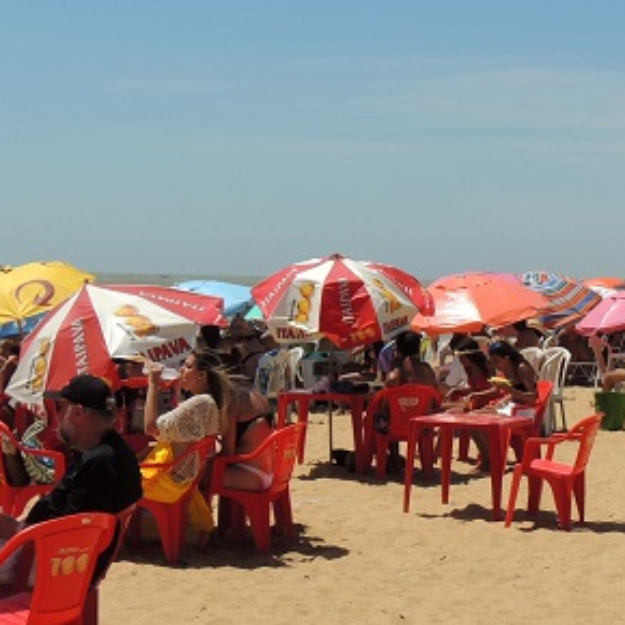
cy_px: 267
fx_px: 1757
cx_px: 519
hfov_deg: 19.9
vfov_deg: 20.2
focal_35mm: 86
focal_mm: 8.3
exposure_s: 1/1250
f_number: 4.4
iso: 100
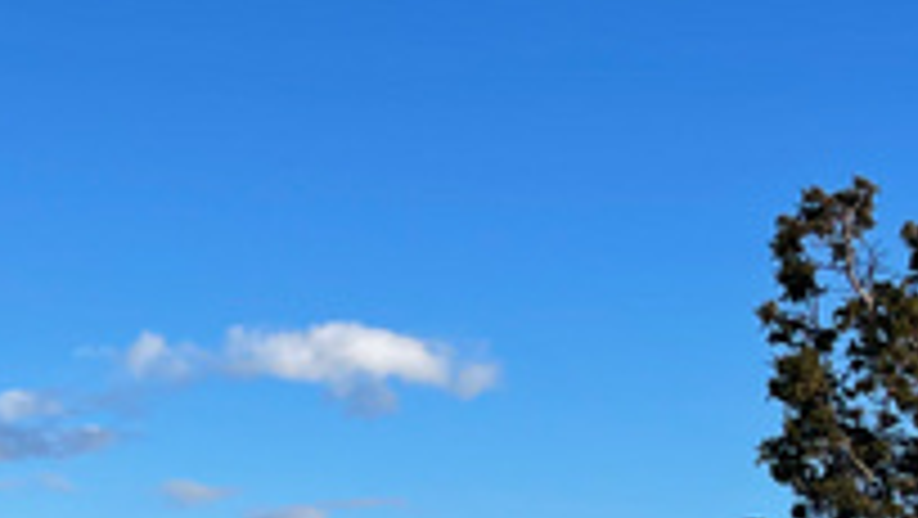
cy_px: 761
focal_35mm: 89
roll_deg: -1.3
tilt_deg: -2.1
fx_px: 2168
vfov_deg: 12.9
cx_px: -117
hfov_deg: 22.4
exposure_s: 1/2857
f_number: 1.6
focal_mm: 5.1
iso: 32
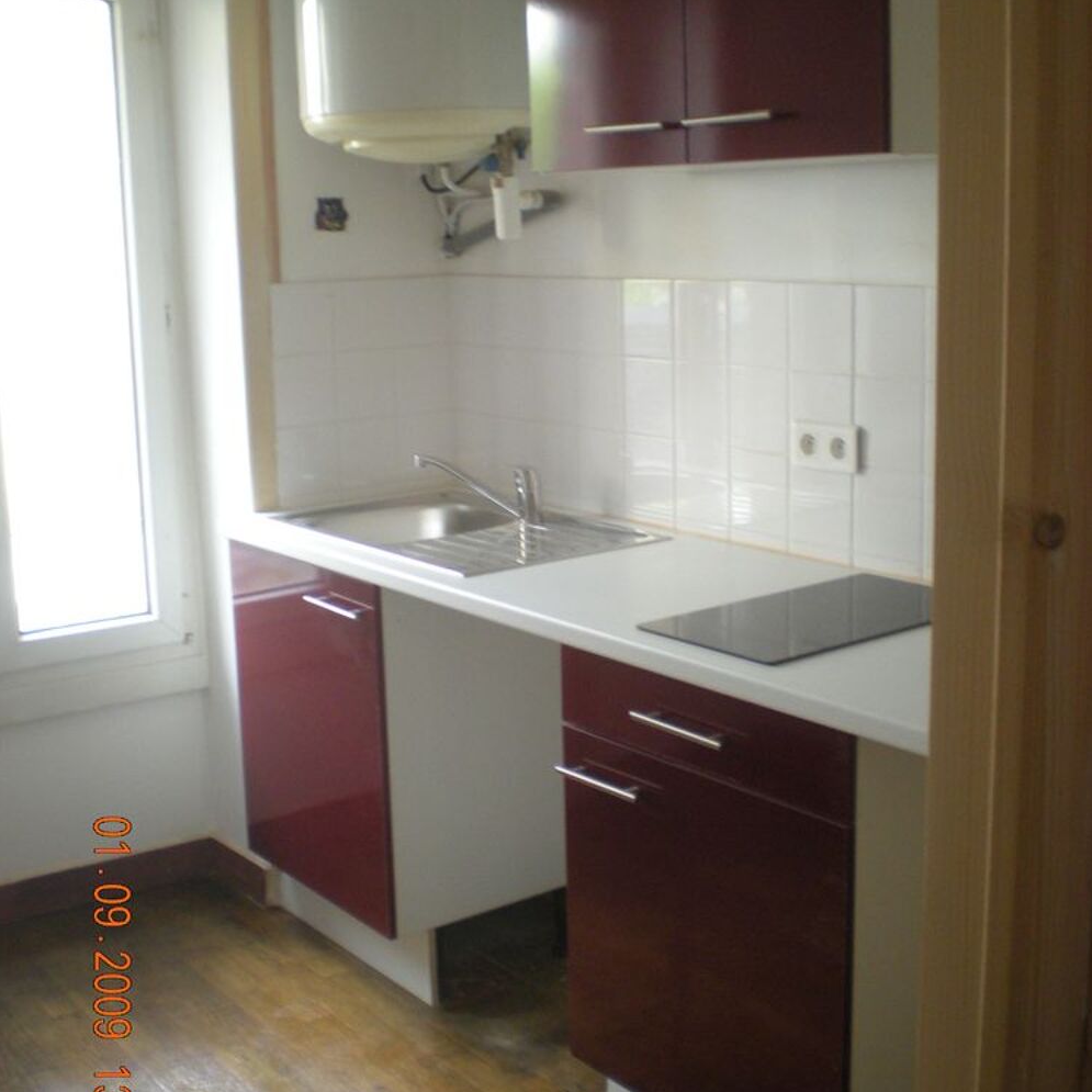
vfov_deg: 37.6
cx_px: 547
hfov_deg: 37.6
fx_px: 1606
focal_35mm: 45
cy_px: 535
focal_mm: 6.3
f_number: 3.1
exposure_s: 1/50.7
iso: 200
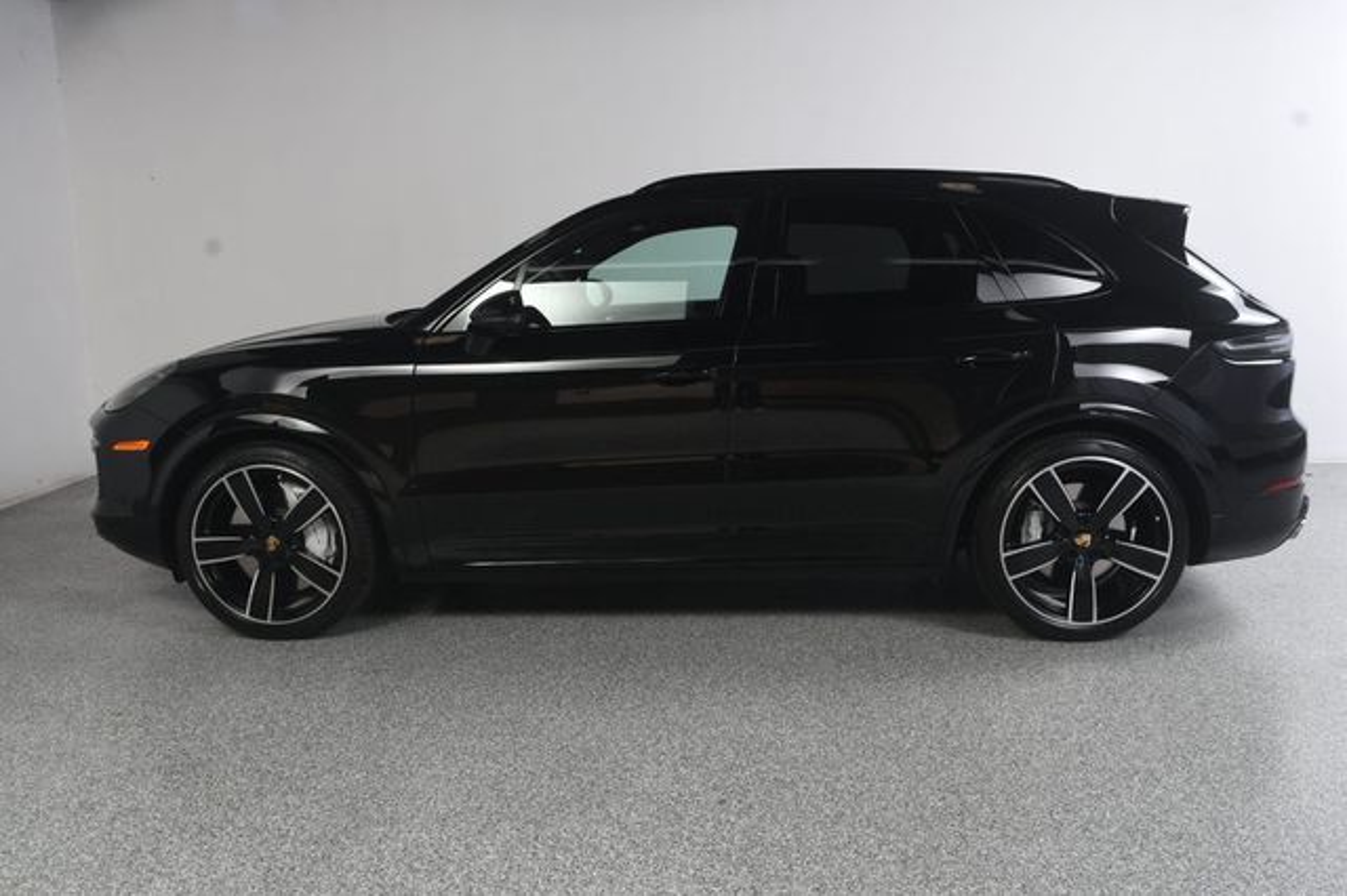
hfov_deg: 62.0
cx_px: 674
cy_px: 448
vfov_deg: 43.6
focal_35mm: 30
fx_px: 1122
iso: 100
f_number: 9
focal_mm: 20
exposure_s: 1/160
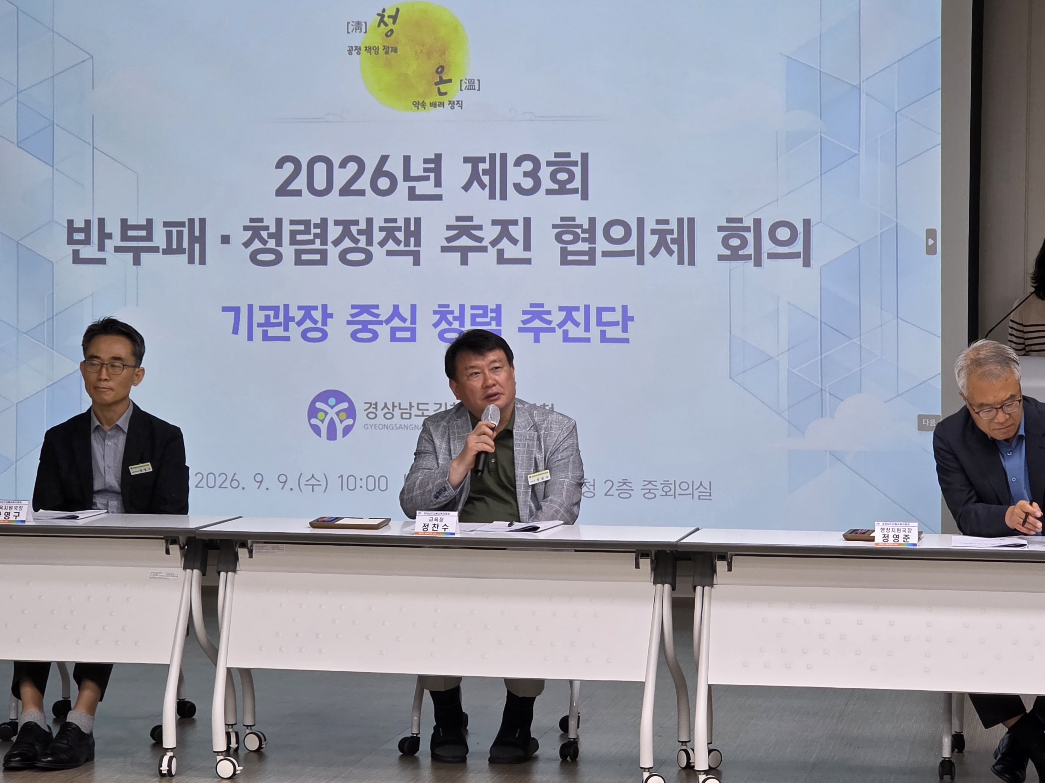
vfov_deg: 21.3
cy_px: 392
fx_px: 2083
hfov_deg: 28.2
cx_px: 522
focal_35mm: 69
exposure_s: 1/120
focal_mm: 7.9
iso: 200
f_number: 2.4
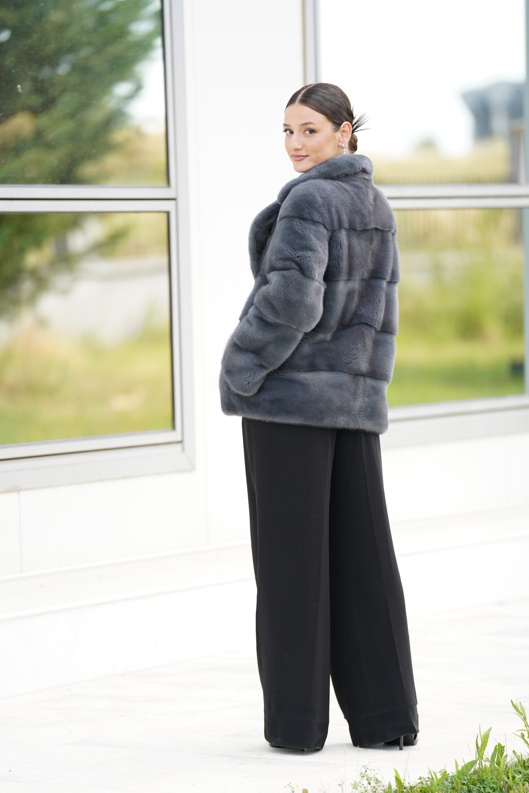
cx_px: 264
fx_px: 3768
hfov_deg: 8.0
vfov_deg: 12.0
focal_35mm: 171
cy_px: 396
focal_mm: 171
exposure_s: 1/250
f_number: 2.8
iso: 200
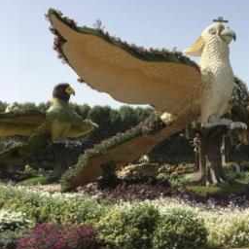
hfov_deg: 31.7
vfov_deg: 33.8
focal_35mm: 50
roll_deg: +0.5
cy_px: 156
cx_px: 242
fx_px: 407
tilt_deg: +0.0
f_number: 2.2
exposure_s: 1/1672
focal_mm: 4.15
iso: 25
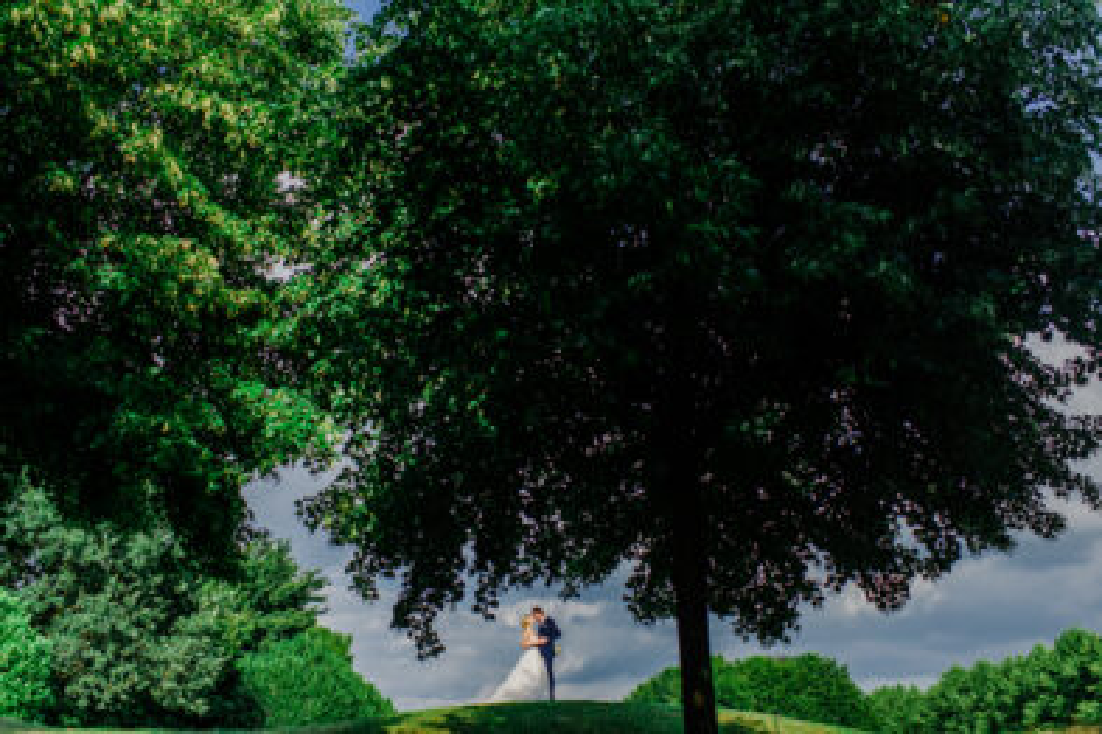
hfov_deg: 54.4
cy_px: 367
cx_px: 551
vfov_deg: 37.9
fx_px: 1071
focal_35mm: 35
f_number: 2.5
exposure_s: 1/4000
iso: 160
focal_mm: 35
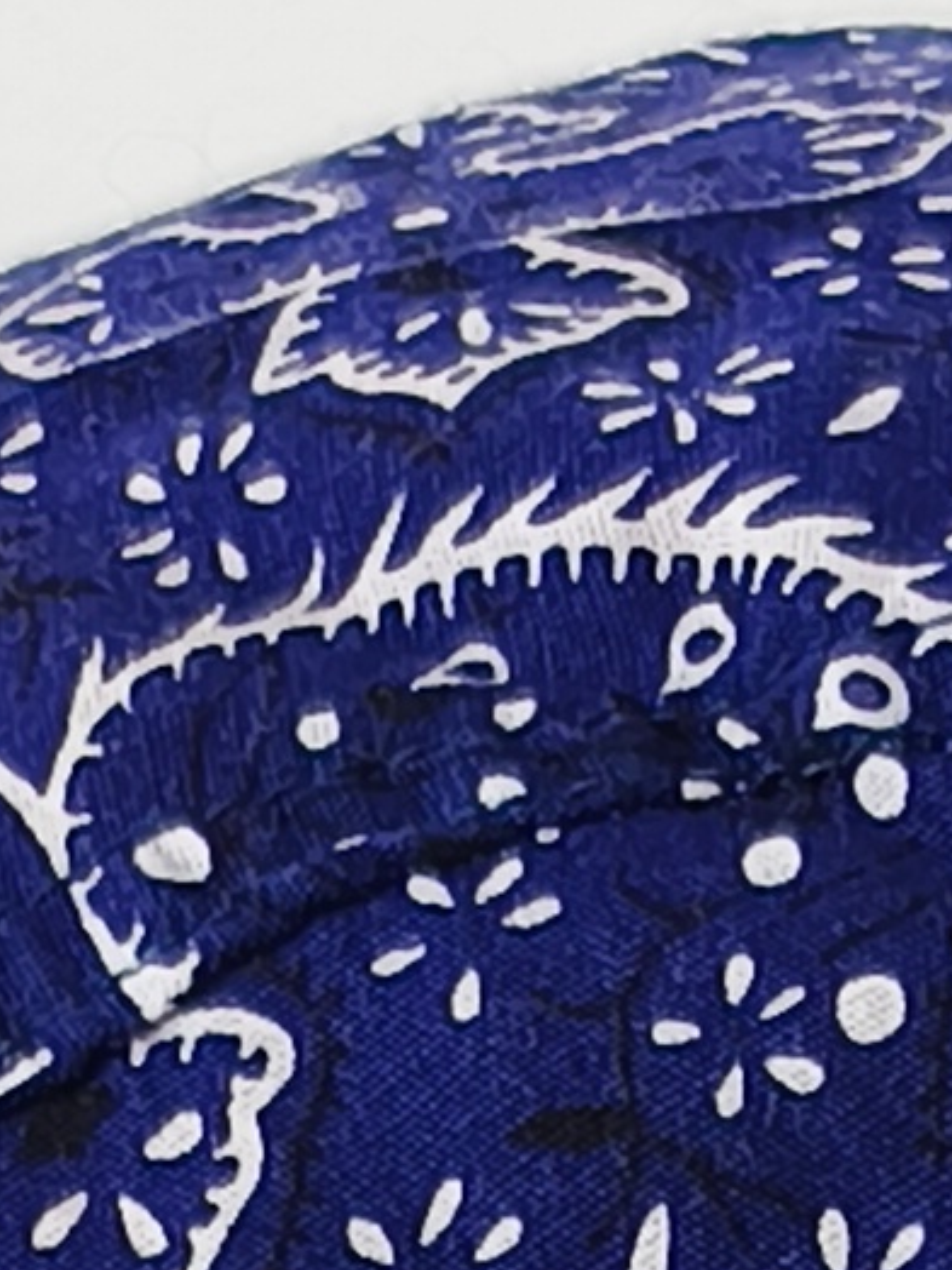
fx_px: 9131
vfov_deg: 6.9
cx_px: 620
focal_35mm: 249
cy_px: 4312
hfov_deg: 6.0
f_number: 1.65
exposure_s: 1/50
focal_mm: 6.14
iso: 50
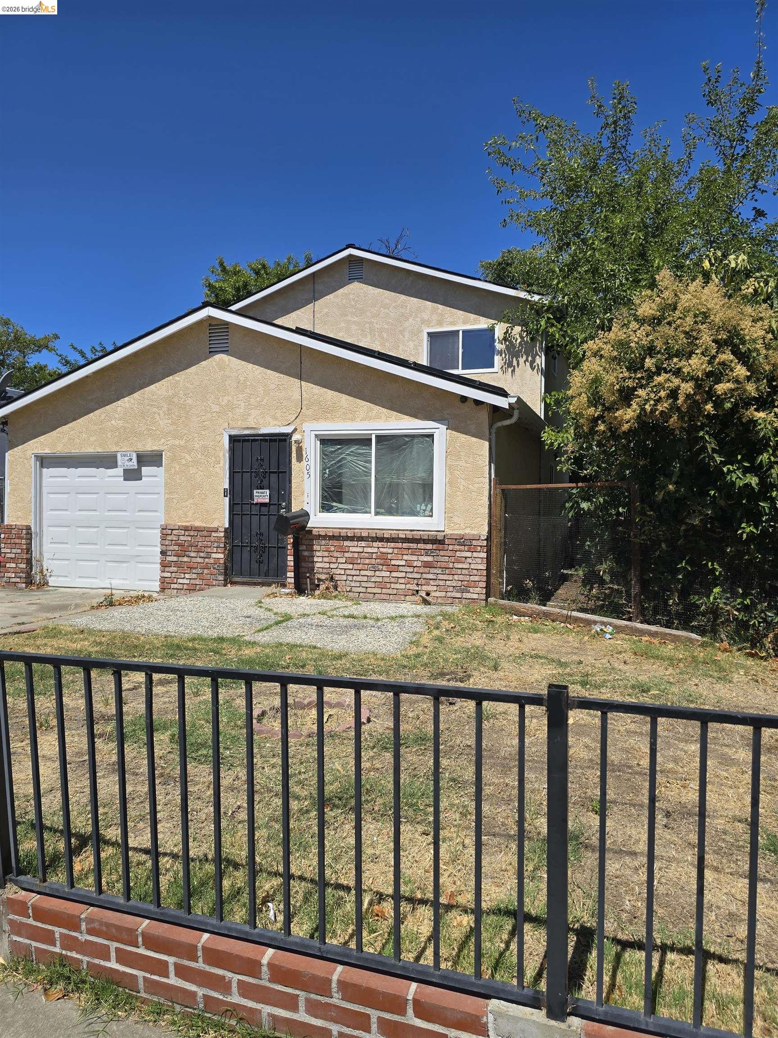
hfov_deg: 58.9
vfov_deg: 73.9
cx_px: 389
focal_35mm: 23
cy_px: 519
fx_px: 689
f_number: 1.7
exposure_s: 1/1202
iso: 12
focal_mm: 6.3
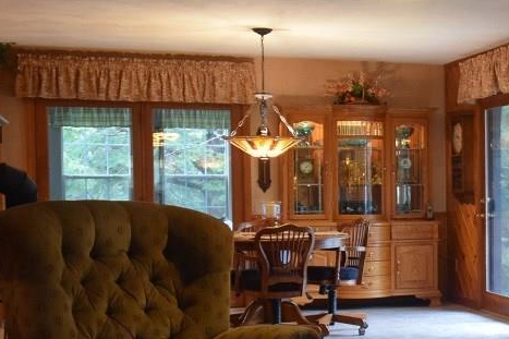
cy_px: 225
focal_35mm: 79
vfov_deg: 17.2
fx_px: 1117
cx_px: 552
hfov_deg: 24.1
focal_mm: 24
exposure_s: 1/60
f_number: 4
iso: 2800
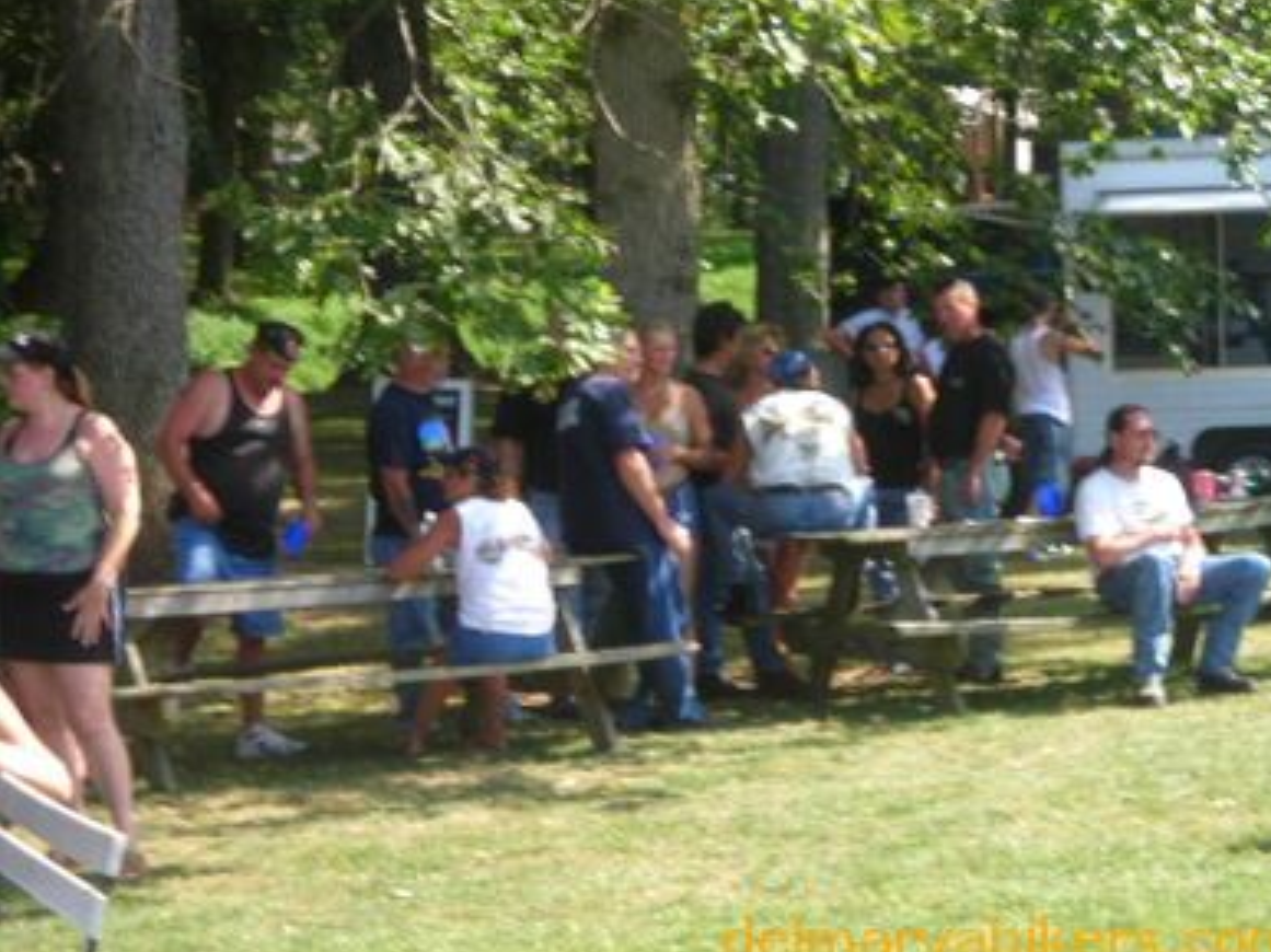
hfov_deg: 16.4
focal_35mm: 120
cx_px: 654
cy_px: 476
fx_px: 4405
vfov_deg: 12.3
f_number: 5.3
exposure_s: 1/48.1
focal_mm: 19.2
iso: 50
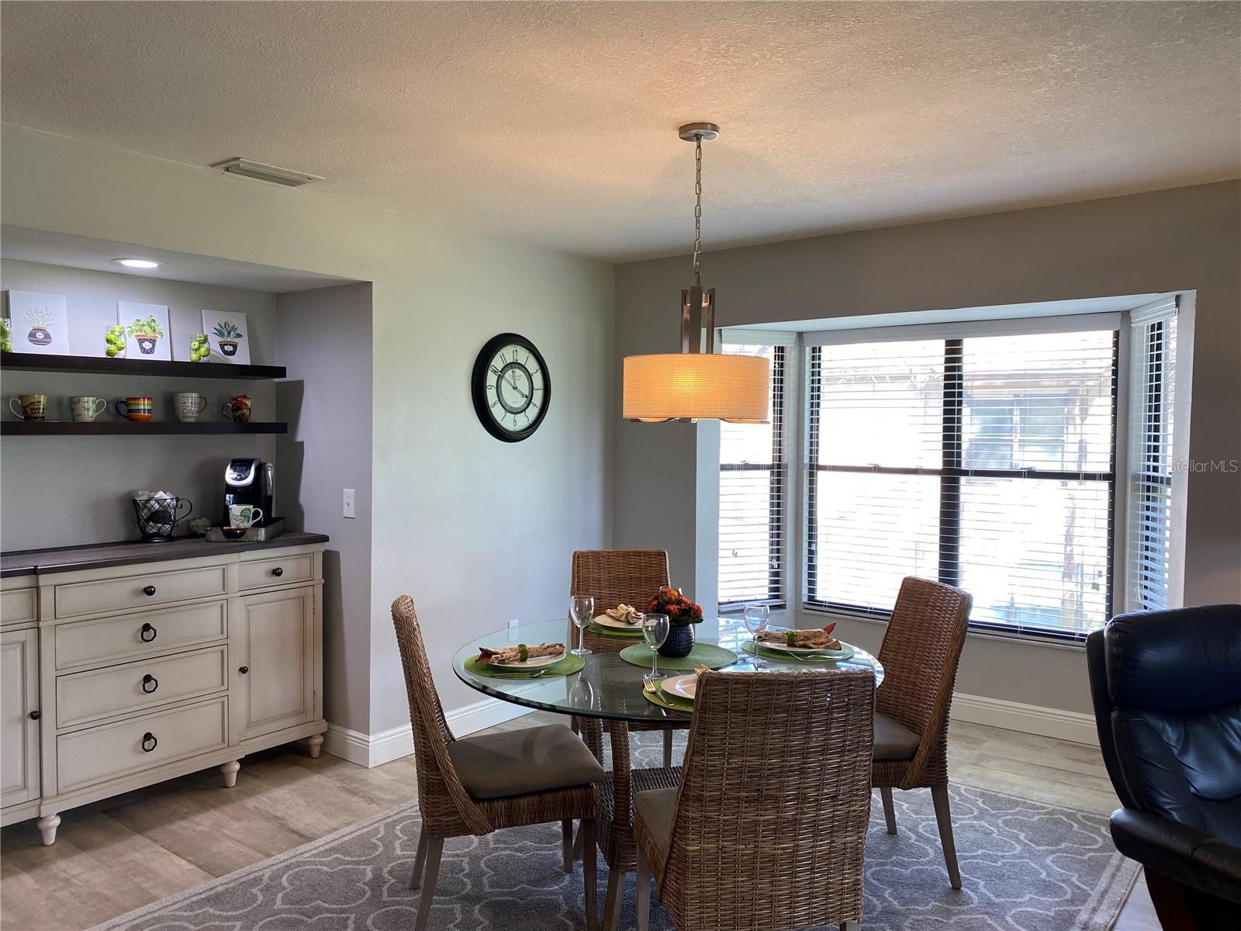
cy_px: 466
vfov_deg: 53.1
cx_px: 620
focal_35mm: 26
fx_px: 932
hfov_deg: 67.3
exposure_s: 1/120
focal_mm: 4.25
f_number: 1.8
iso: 64
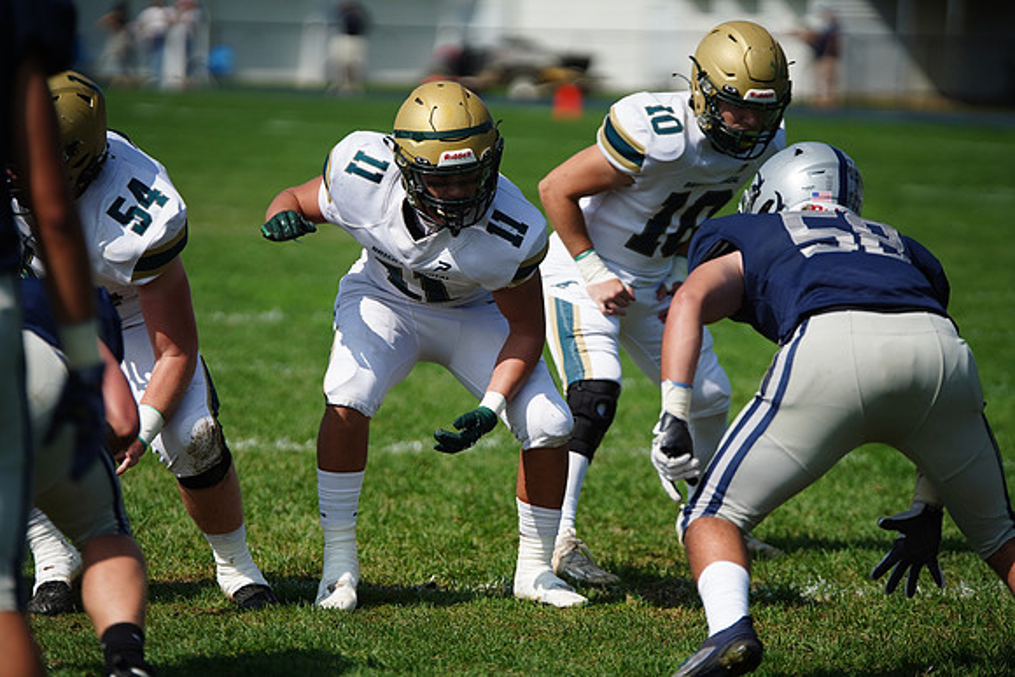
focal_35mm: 247
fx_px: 6965
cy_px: 338
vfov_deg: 5.6
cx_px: 508
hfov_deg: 8.3
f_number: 2.8
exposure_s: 1/6400
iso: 400
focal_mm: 247
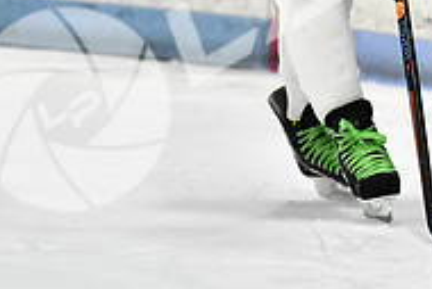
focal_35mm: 869
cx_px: 471
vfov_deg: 1.6
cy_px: -124
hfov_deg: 2.4
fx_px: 10436
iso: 6400
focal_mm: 190
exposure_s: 1/1600
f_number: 2.8
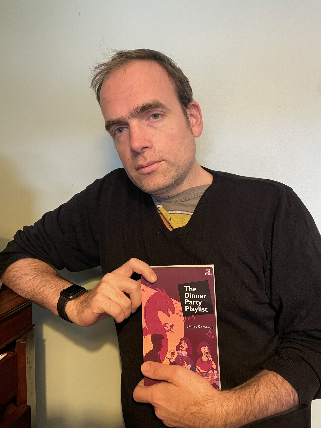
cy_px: 214
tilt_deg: -4.8
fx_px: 321
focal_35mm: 26
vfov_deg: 67.3
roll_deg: -0.1
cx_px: 160
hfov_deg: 53.1
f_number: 1.6
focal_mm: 4.2
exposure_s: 1/33
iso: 500
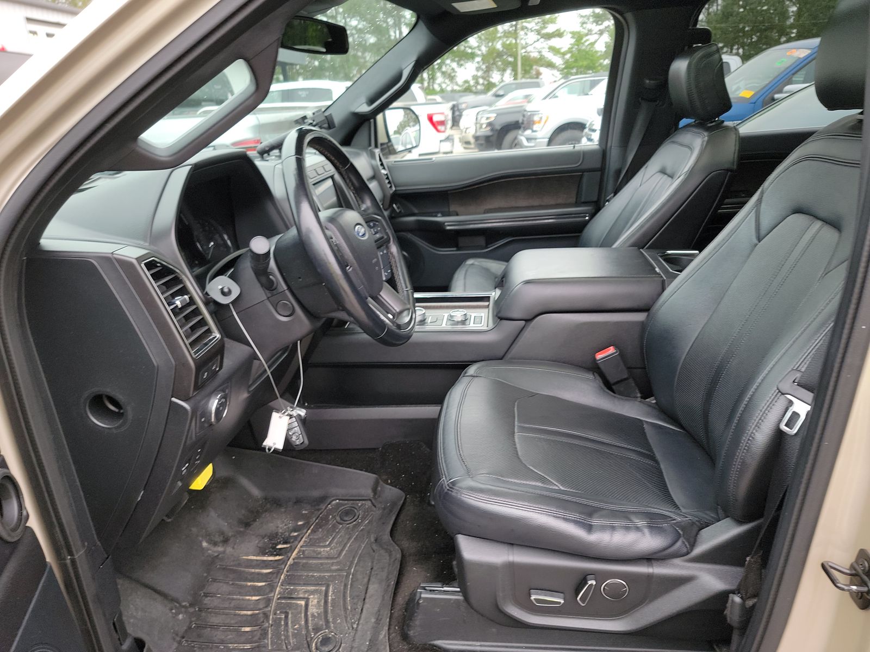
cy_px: 326
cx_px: 435
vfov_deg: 56.8
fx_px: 603
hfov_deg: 71.6
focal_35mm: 24
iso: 88
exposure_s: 1/59
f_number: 1.8
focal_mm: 6.7
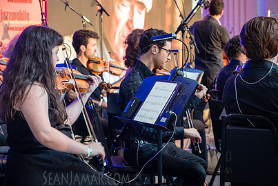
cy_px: 61
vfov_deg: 17.5
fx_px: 603
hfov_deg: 25.8
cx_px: 90
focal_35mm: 78
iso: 1600
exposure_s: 1/60
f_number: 4.5
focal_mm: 52
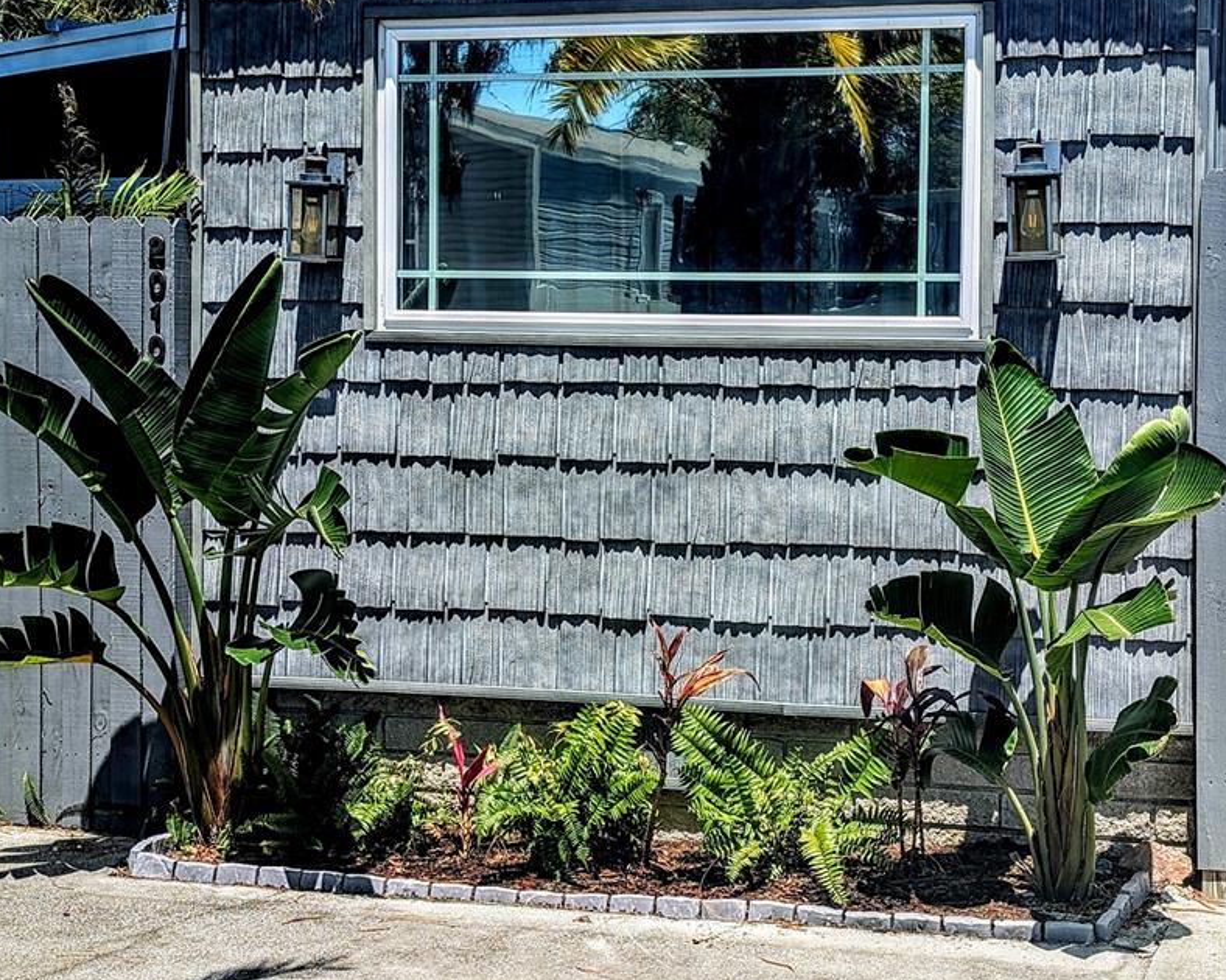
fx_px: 2249
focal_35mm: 62
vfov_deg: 24.6
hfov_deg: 30.5
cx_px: 632
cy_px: 401
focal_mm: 6.9
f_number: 1.68
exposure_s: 1/1005
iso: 20
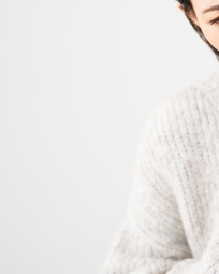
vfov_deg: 8.1
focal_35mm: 240
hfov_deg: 6.4
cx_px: 251
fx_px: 1944
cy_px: 104
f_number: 2.8
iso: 100
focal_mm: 102
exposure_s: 1/250
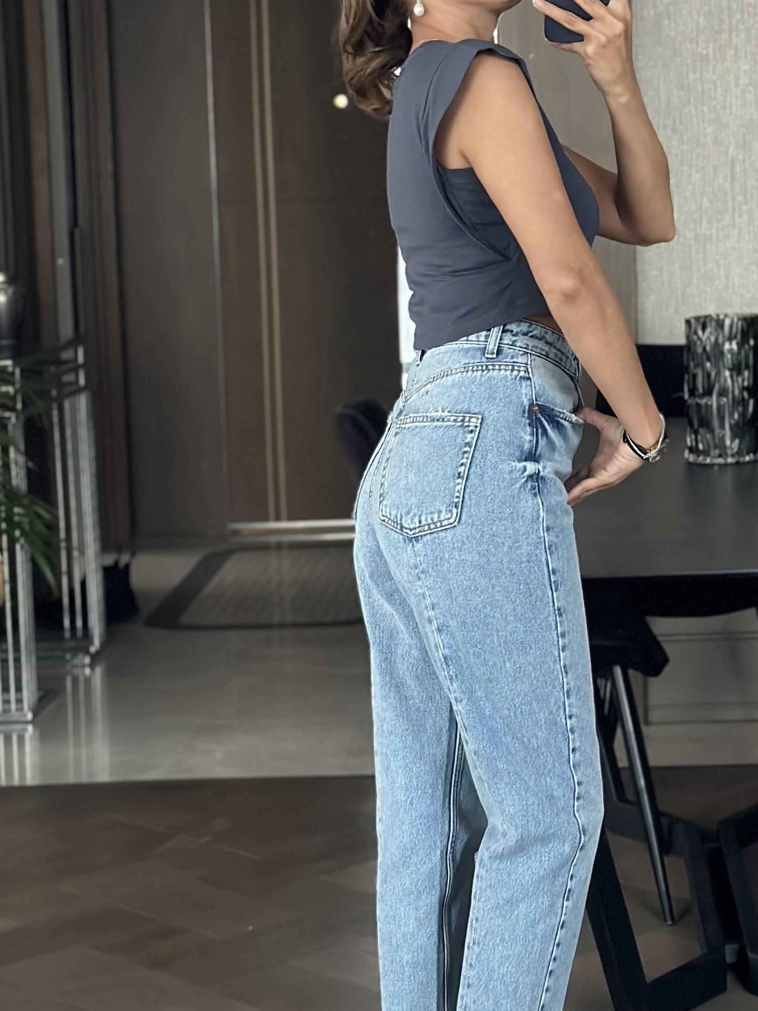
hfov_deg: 17.1
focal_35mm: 86
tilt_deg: -17.8
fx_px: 2510
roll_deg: +3.5
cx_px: 489
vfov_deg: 22.8
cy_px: 506
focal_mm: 6.86
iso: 400
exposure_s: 1/40
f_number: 1.78
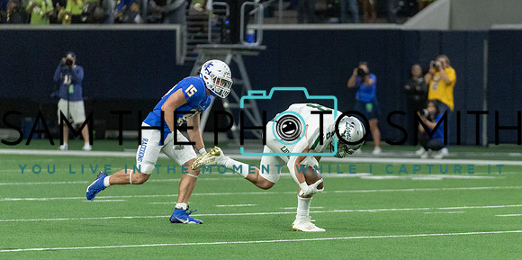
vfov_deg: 3.5
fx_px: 4298
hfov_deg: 6.9
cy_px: 143
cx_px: 304
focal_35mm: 319
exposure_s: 1/1250
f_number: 2.8
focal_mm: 200
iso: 4000
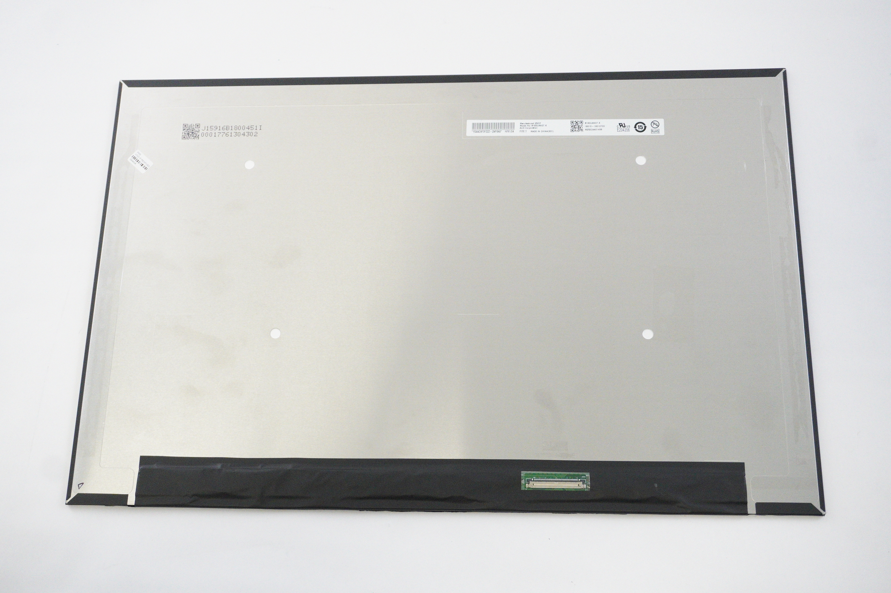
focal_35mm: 39
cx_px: 446
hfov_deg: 49.6
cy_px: 296
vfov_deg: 34.1
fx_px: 964
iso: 5000
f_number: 5.6
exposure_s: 1/250
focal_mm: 26
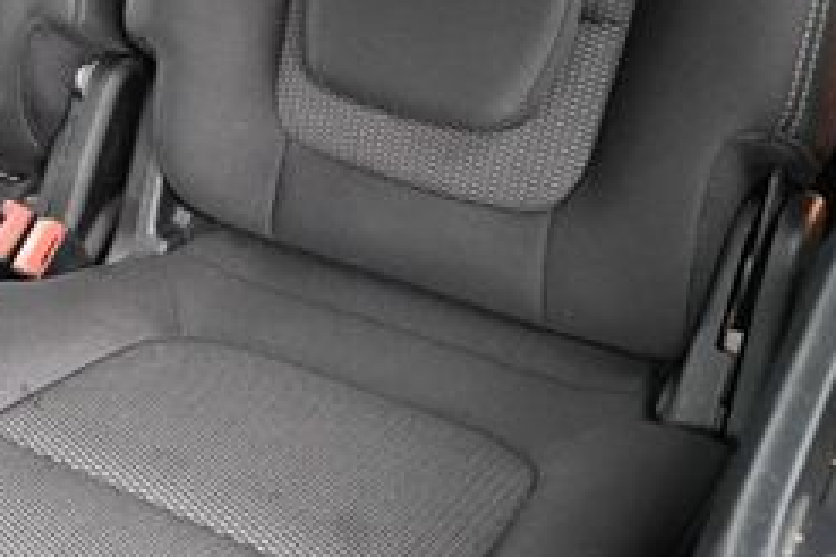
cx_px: 194
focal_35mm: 66
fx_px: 1540
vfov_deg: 20.3
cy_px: 109
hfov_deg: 29.8
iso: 3200
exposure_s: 1/80
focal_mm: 17
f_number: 3.5
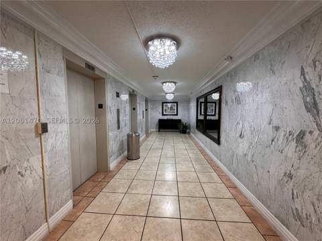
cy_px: 120
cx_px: 161
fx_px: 130
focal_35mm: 14
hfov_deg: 102.1
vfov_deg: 85.7
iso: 160
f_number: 2.2
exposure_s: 1/60
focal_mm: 2.22
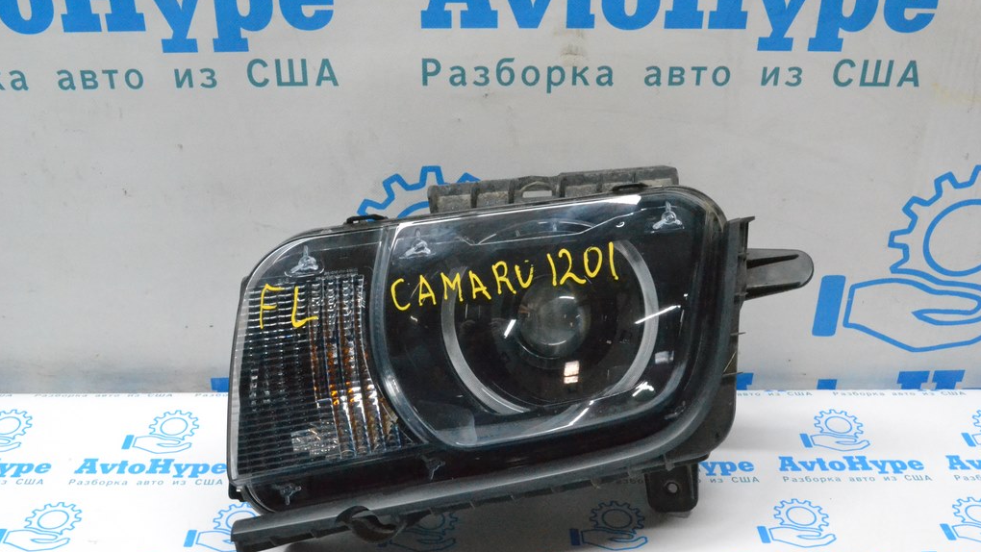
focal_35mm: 41
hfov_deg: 49.4
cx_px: 490
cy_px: 319
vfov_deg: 29.0
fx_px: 1067
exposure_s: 1/100
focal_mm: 26
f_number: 11
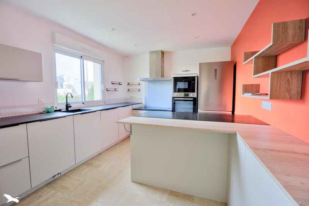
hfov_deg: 96.7
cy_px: 103
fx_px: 137
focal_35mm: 16
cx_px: 154
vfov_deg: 73.7
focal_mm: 16
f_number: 8
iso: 800
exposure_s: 1/50
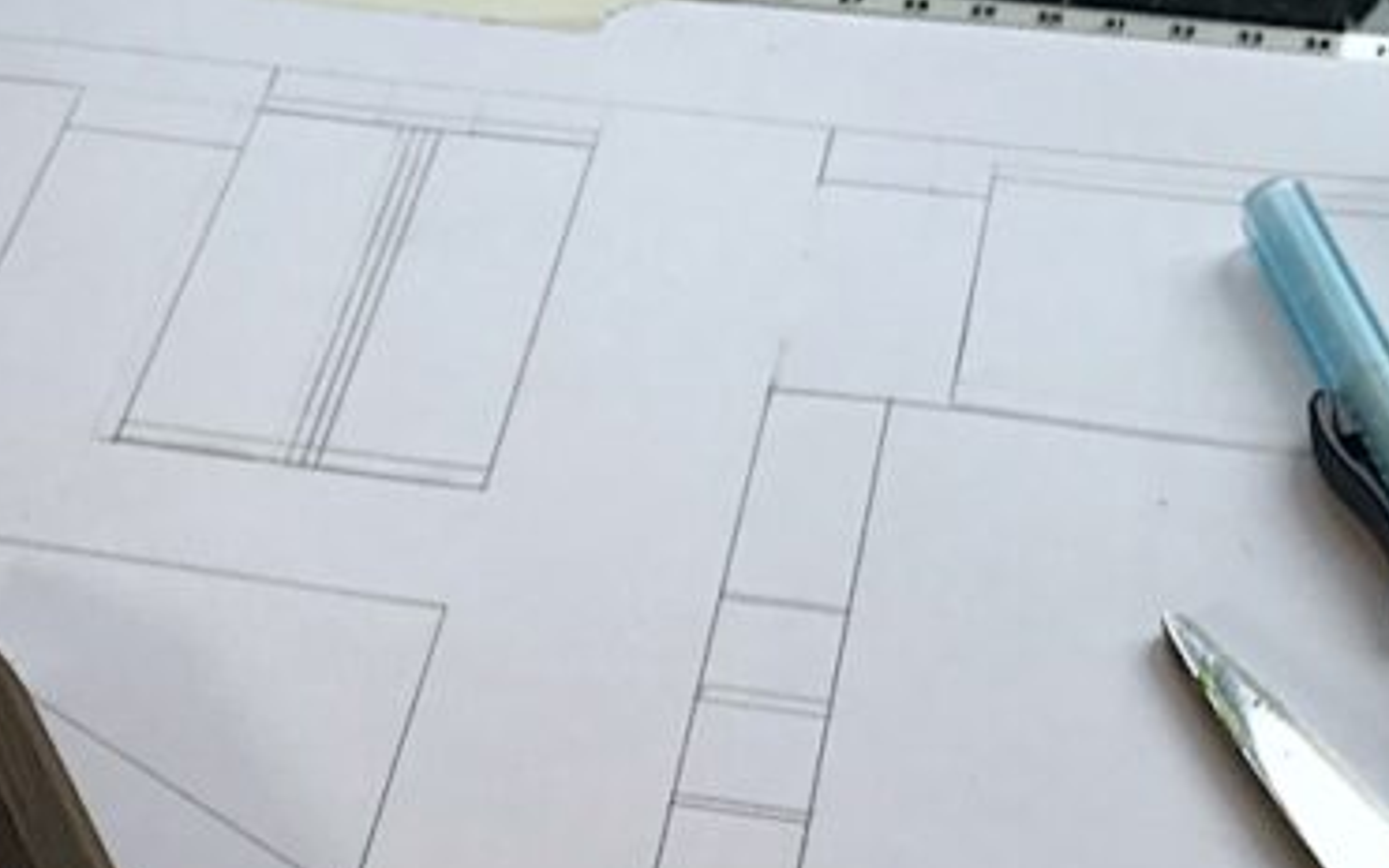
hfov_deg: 25.0
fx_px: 3105
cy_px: 864
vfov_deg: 15.6
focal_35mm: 82
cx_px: 419
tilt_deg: -47.4
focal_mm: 3.99
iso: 25
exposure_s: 1/95
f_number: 1.8
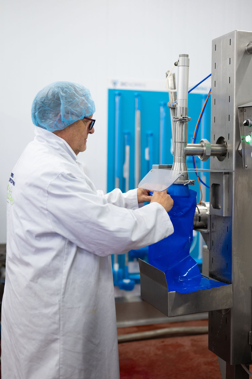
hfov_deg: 27.0
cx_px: 126
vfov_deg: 39.6
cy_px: 190
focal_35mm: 50
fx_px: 525
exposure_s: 1/200
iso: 1250
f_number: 2.2
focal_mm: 50
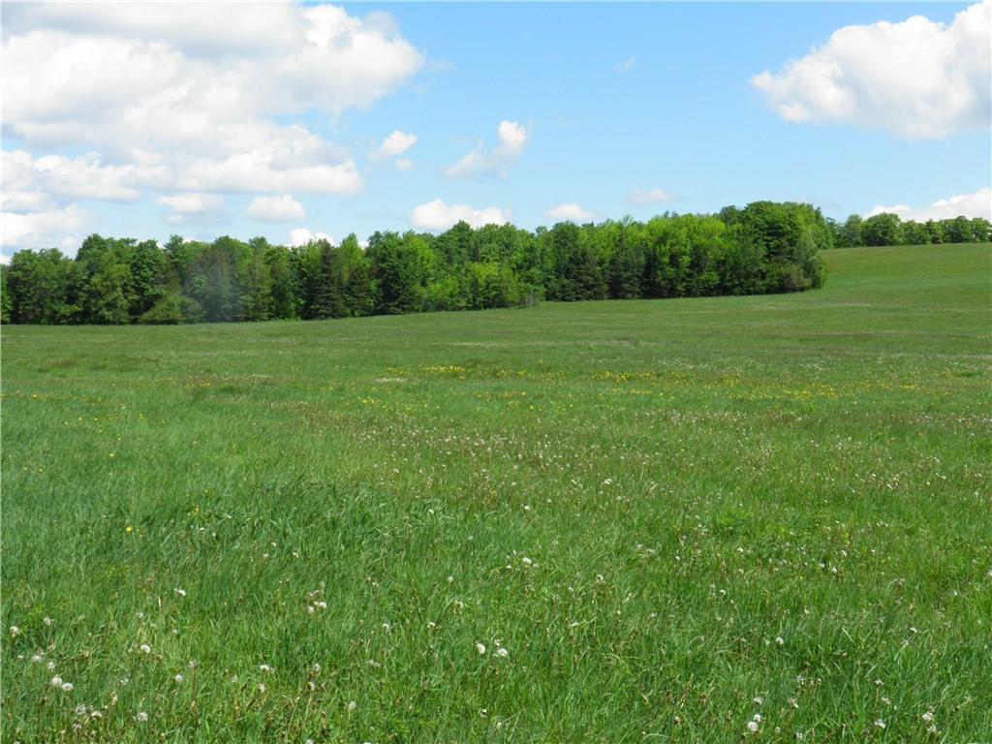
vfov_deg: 32.9
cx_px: 496
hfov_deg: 42.9
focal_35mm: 44
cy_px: 372
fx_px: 1261
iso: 50
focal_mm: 7.9
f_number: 6
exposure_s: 1/250
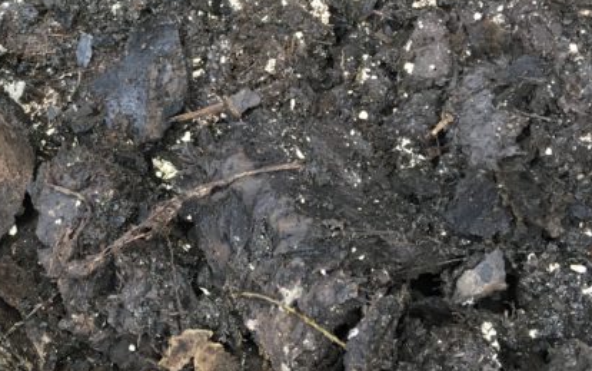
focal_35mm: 76
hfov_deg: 26.2
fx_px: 1227
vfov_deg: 16.9
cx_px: 49
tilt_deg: -71.8
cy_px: 33
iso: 32
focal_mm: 4.15
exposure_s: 1/33
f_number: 2.2
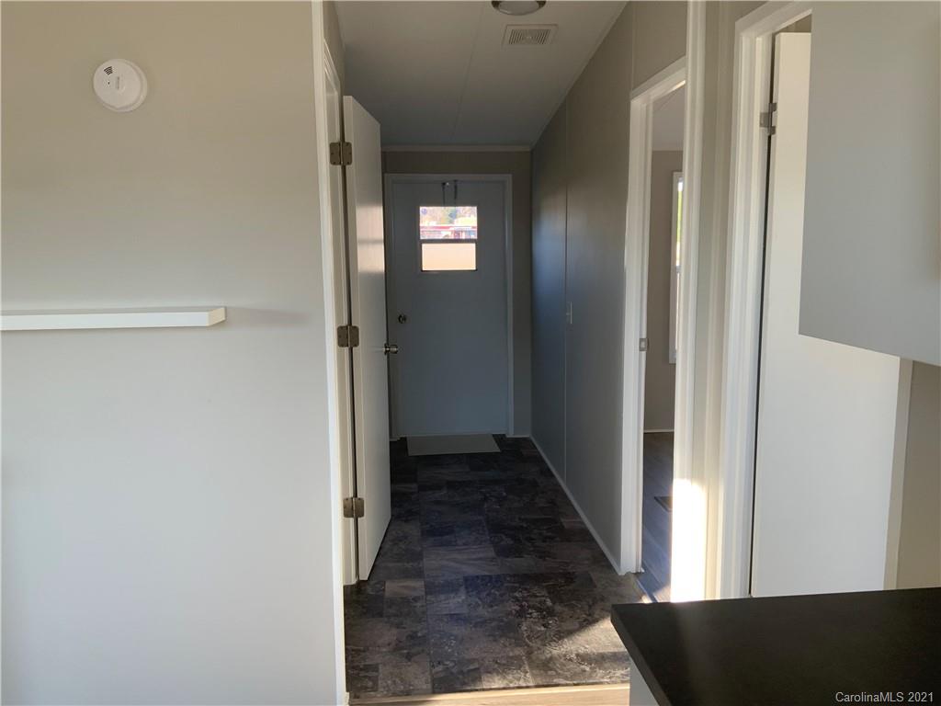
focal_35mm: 29
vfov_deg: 48.2
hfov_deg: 61.7
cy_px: 353
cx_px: 470
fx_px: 788
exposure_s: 1/120
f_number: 1.8
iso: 50
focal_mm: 3
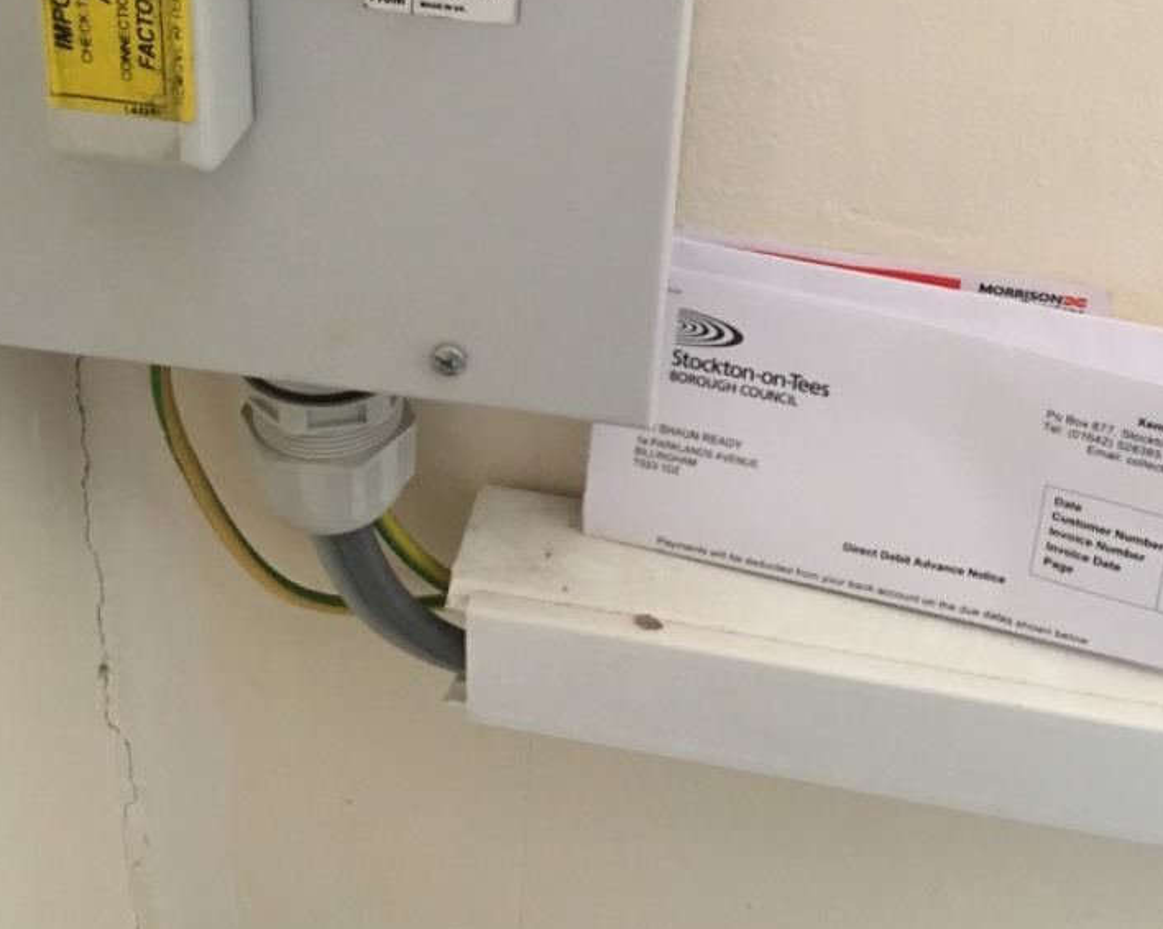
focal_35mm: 48
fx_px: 1652
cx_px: 623
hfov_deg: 38.8
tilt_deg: -25.1
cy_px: 69
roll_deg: -3.6
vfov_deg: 29.9
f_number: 2.2
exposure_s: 1/8
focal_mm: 4.15
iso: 125
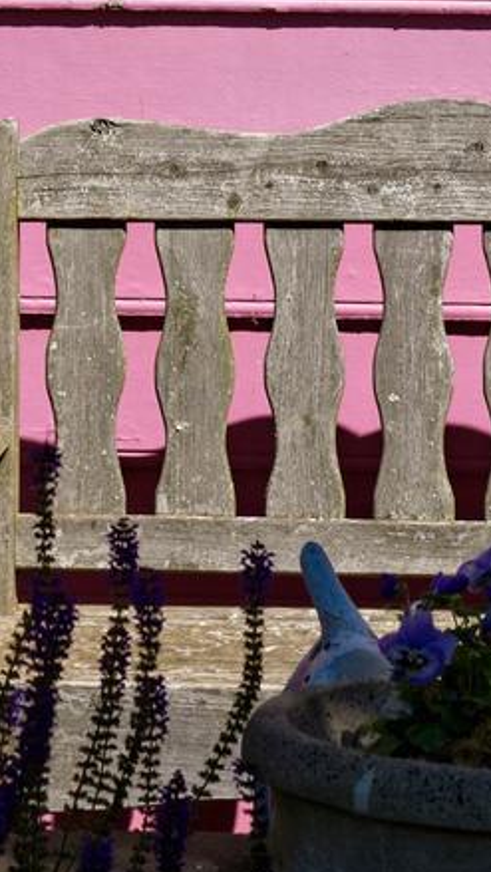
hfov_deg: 5.0
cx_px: 347
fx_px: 5600
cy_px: -581
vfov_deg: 8.6
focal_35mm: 242
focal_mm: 66
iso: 320
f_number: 9
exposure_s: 1/640
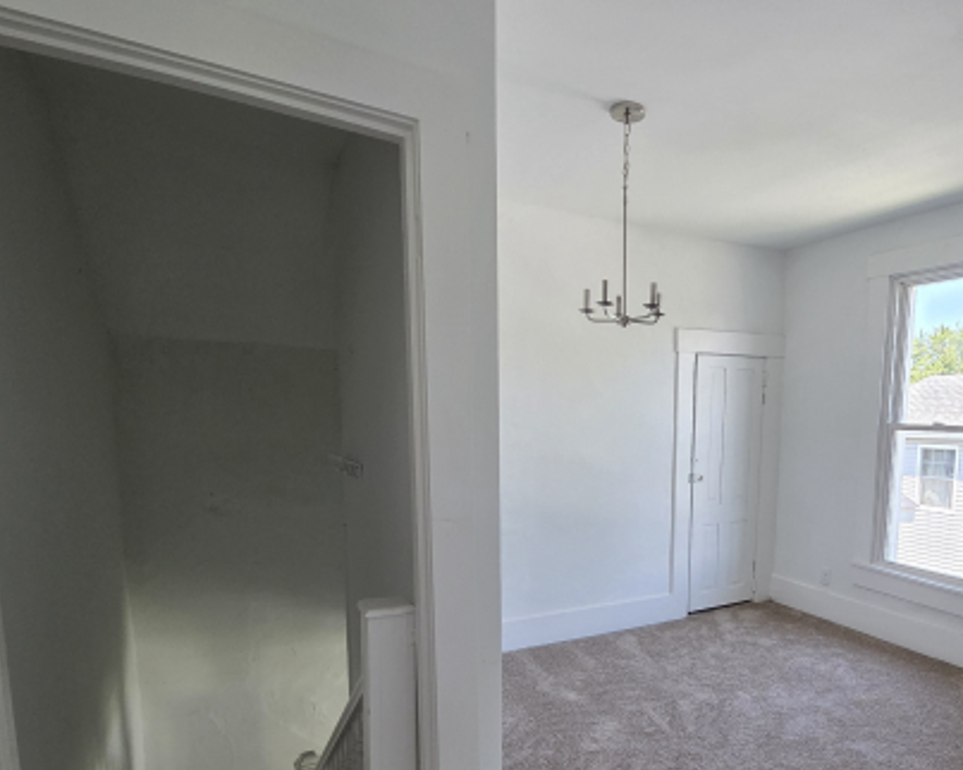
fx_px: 598
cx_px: 639
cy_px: 507
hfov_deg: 75.3
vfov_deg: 64.0
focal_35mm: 21
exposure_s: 1/120
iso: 160
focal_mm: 2.2
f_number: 2.2
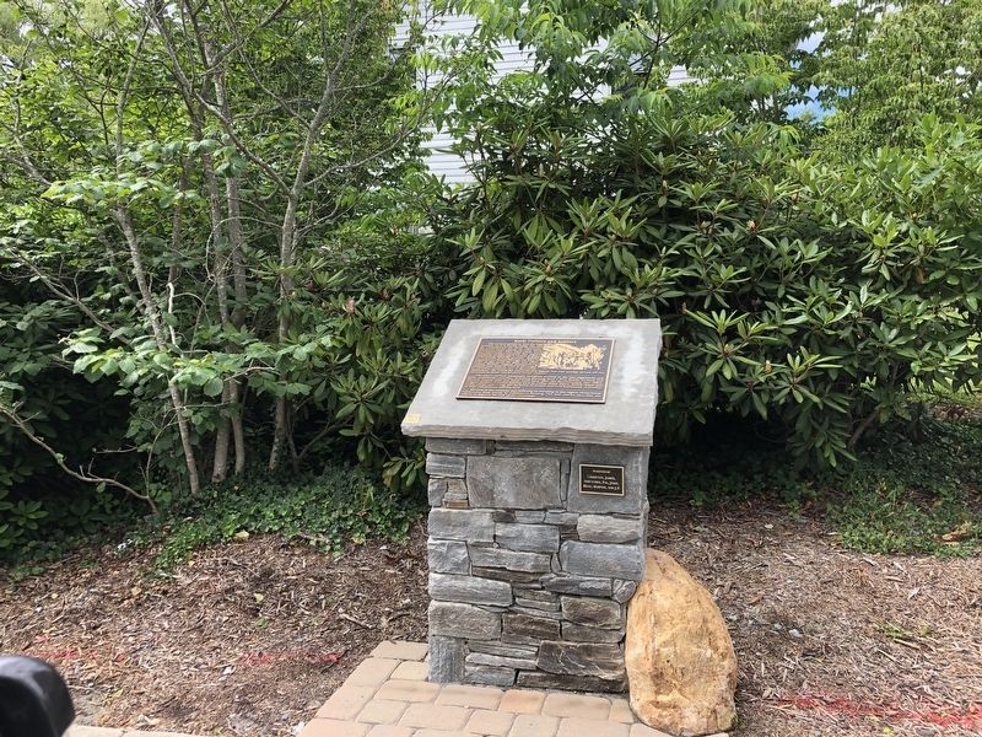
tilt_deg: -4.1
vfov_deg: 49.7
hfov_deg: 63.4
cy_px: 368
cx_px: 491
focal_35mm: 28
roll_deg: +0.8
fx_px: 794
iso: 20
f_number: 1.8
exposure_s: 1/322
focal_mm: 4
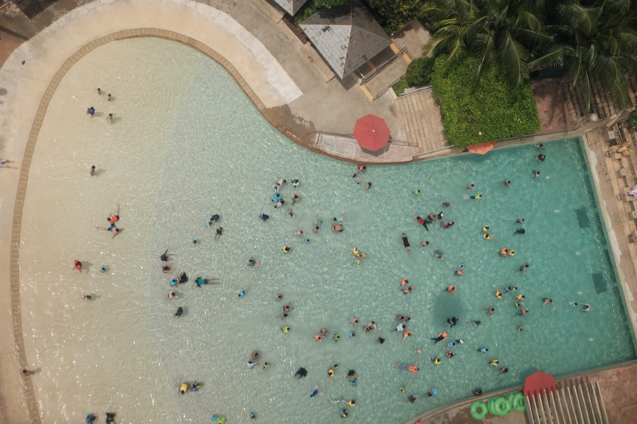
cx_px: 318
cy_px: 212
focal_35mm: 49
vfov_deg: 27.5
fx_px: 867
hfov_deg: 40.3
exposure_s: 1/550
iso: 200
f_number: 3.6
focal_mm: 32.9
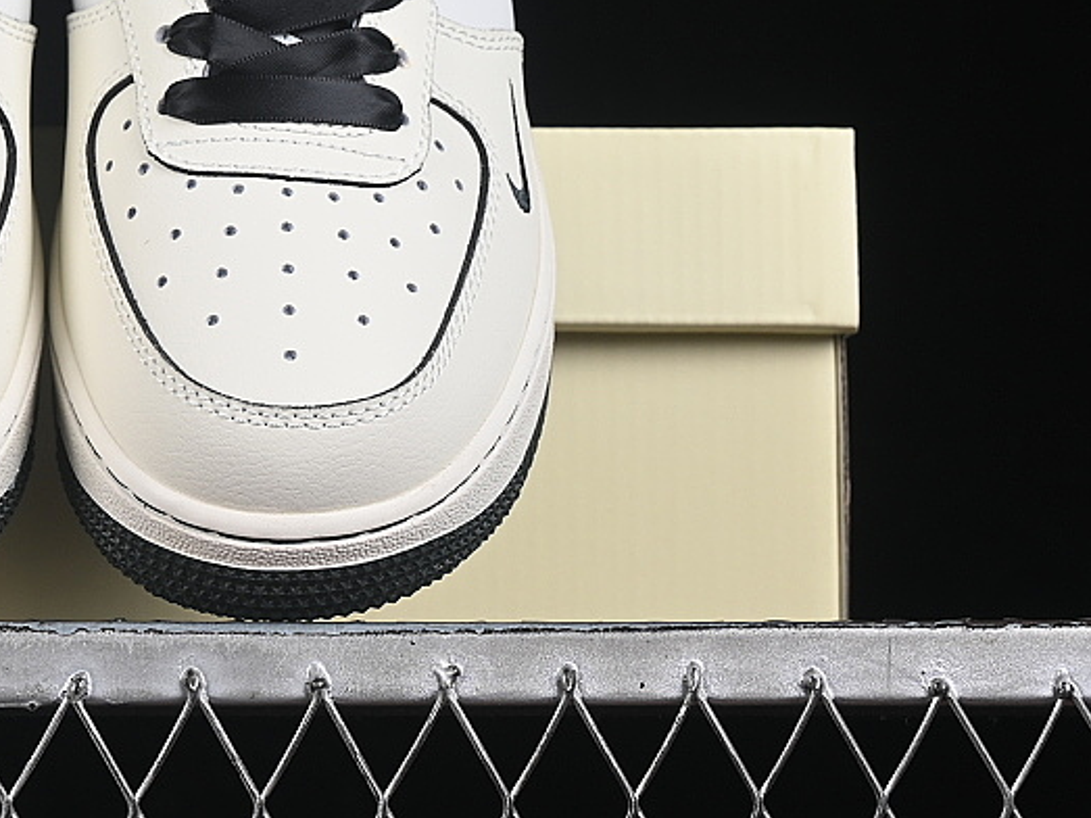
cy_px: 154
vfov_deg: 9.9
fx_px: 4695
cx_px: 65
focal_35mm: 149
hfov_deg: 13.1
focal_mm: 50
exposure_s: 1/80
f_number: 8
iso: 160
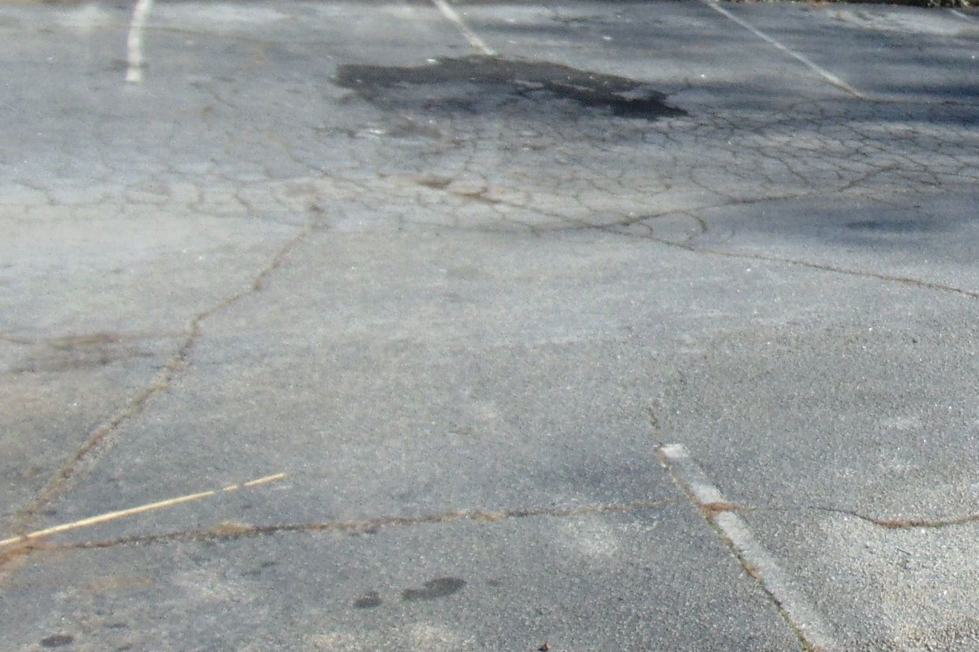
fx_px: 1767
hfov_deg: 29.7
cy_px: 74
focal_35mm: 65
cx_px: 883
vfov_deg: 20.5
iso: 80
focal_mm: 4.5
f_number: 3
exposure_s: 1/1000
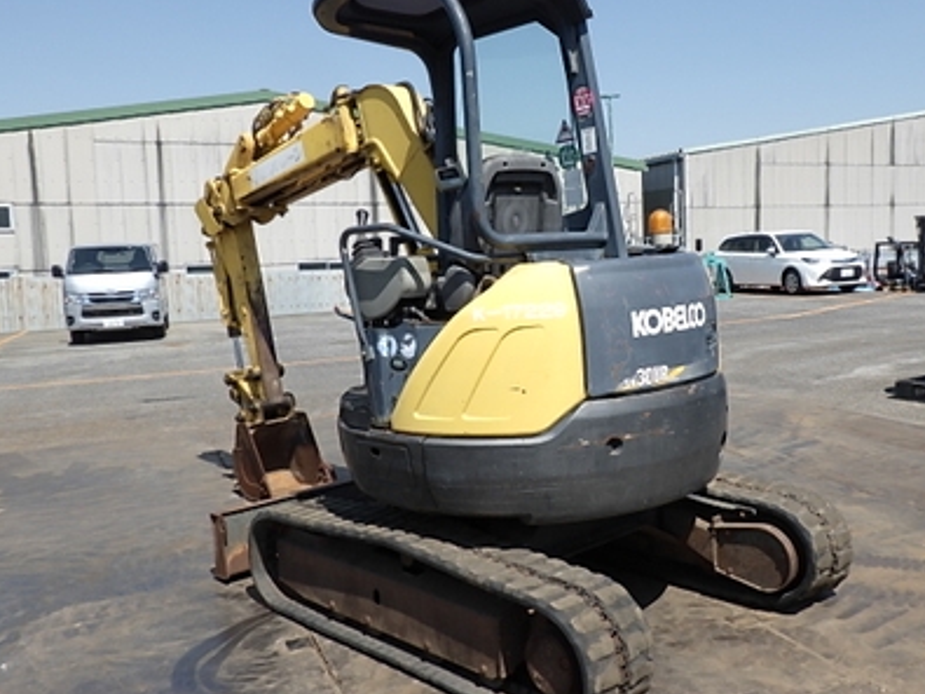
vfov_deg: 41.8
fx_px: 908
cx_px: 543
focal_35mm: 34
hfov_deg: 53.7
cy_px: 342
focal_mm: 5
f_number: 4.2
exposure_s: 1/1000
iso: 125
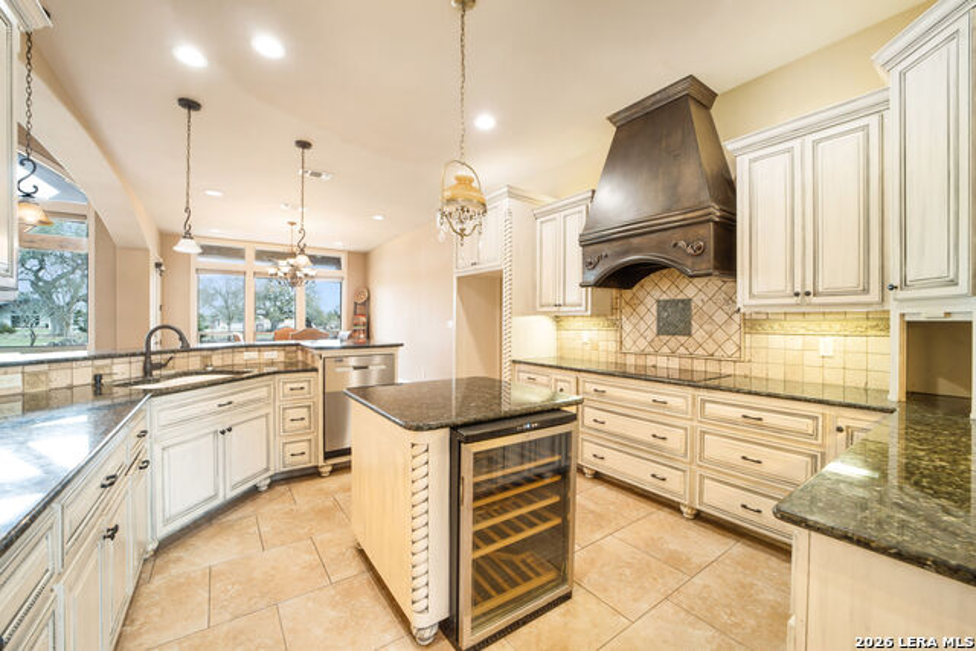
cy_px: 326
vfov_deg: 81.2
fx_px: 380
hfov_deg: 104.2
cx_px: 488
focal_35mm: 14
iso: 160
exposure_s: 1/2
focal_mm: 14
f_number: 8
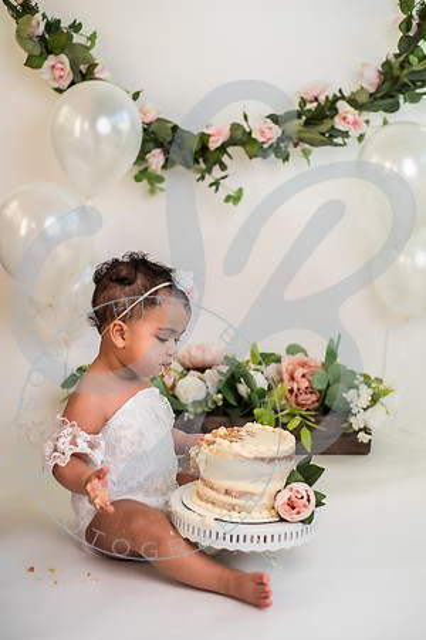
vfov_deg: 39.6
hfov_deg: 27.0
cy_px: 320
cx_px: 213
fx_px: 887
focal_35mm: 50
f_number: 2.8
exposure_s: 1/200
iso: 100
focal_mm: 50
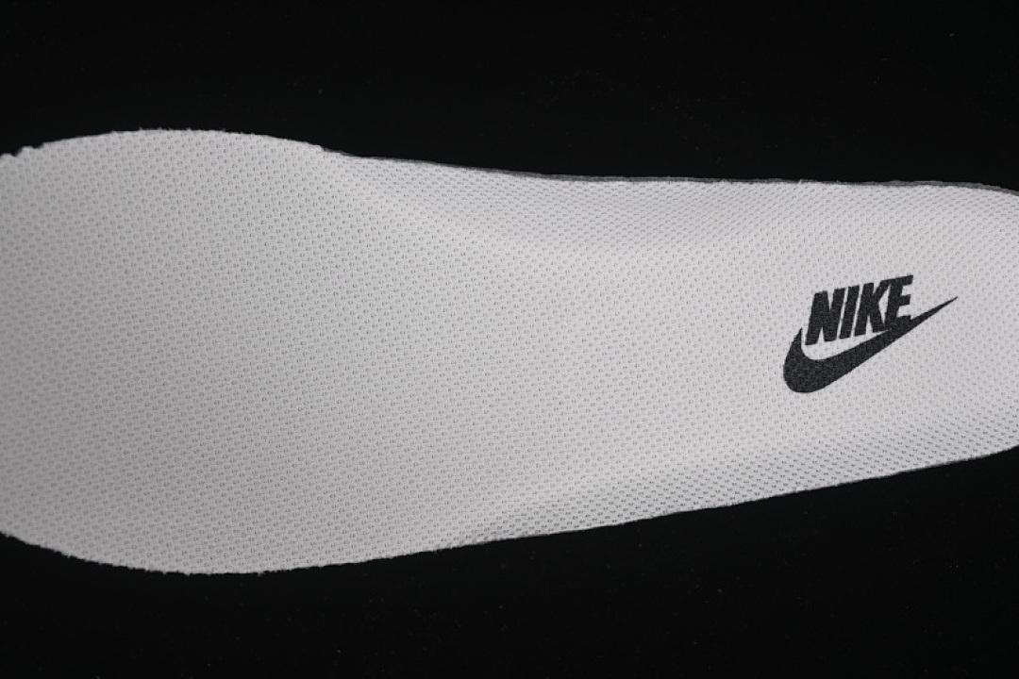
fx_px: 2123
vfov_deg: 18.2
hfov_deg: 27.0
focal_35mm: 75
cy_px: 340
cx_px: 510
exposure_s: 1/80
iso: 160
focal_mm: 50
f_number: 7.1
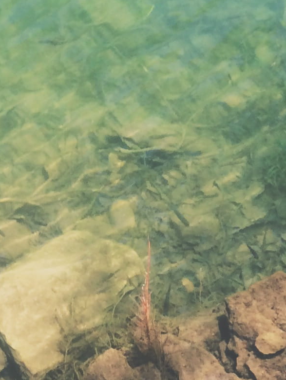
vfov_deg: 16.1
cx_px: 586
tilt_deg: -78.0
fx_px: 1332
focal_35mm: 121
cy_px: 329
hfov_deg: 11.1
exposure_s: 1/363
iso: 32
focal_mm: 4.15
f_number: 2.2
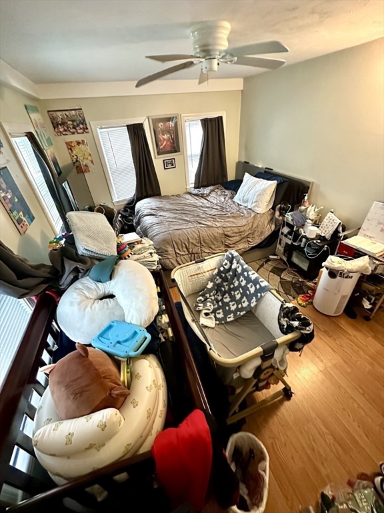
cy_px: 256
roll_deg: +4.8
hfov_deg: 85.7
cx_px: 192
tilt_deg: -33.3
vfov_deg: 102.1
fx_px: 207
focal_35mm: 14
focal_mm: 2.22
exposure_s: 1/60
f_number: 2.2
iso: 1250
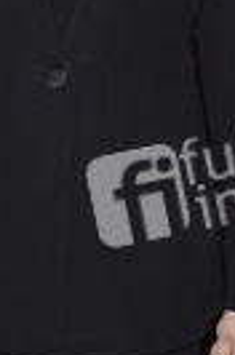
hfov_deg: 8.0
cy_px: 51
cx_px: -17
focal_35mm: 169
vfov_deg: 12.1
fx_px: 1663
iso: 400
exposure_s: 1/250
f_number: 6.3
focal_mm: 56
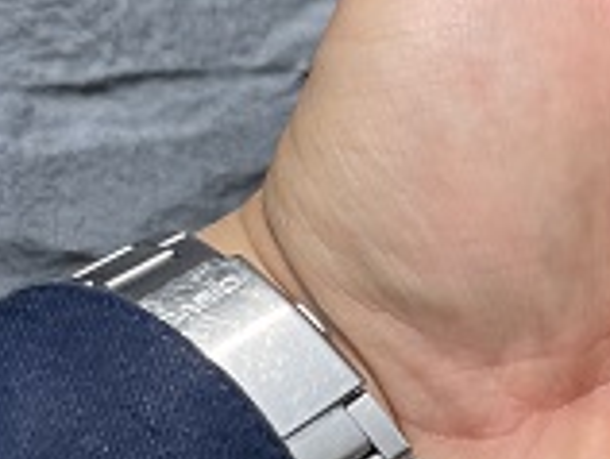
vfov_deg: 14.0
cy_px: 397
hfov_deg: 15.5
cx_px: 1162
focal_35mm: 105
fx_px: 1853
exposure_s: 1/3509
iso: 32
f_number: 1.6
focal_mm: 4.2
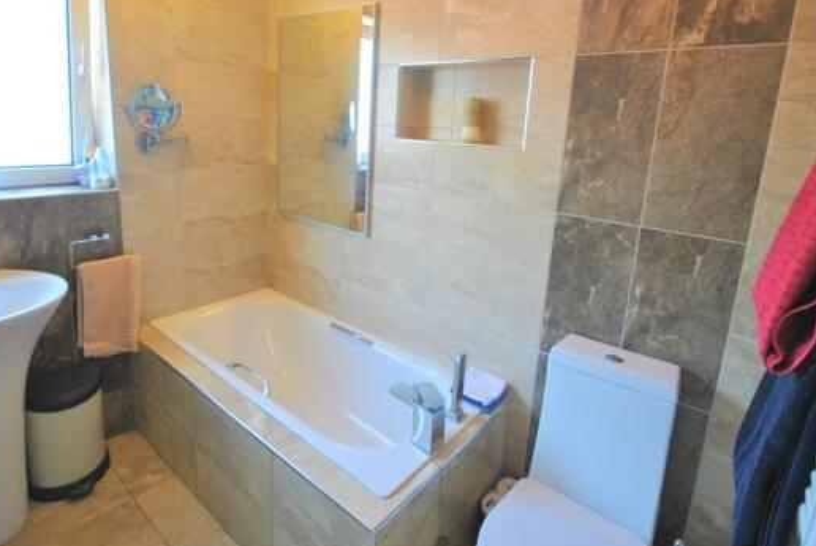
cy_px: 207
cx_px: 372
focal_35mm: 19
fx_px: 431
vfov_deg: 63.8
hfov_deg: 86.7
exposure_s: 1/30
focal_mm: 10
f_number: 4
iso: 320
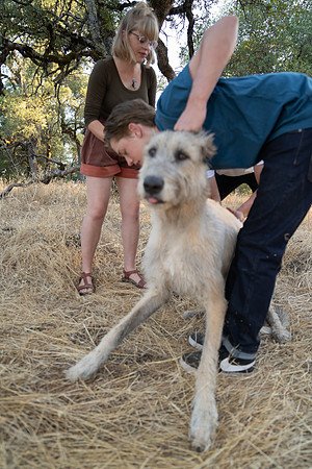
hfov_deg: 53.1
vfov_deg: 73.7
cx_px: 156
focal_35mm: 24
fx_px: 312
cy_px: 234
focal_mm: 24
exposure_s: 1/160
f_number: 2.8
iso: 250
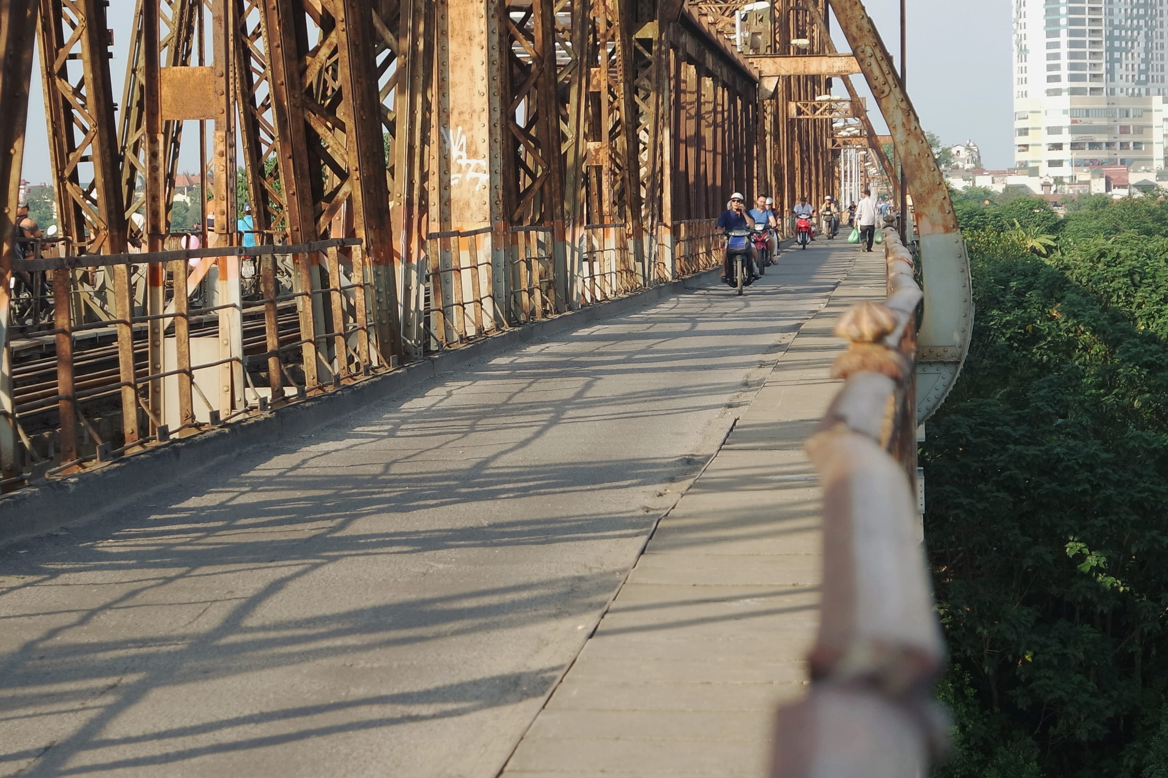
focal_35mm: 131
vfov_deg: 10.4
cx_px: 494
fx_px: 4250
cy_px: 167
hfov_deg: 15.6
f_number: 5.6
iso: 100
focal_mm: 50
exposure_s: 1/160
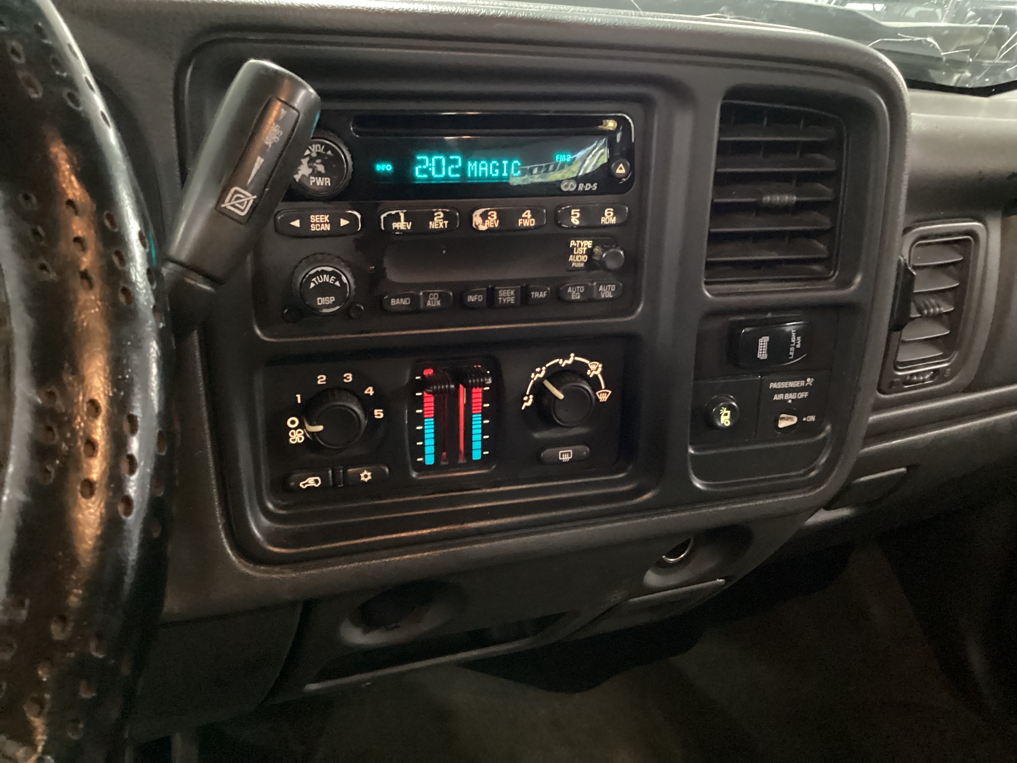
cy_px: 382
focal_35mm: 31
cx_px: 508
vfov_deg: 45.4
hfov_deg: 58.4
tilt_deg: -24.3
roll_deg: -3.7
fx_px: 911
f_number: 2.4
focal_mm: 3.3
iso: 800
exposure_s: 1/15
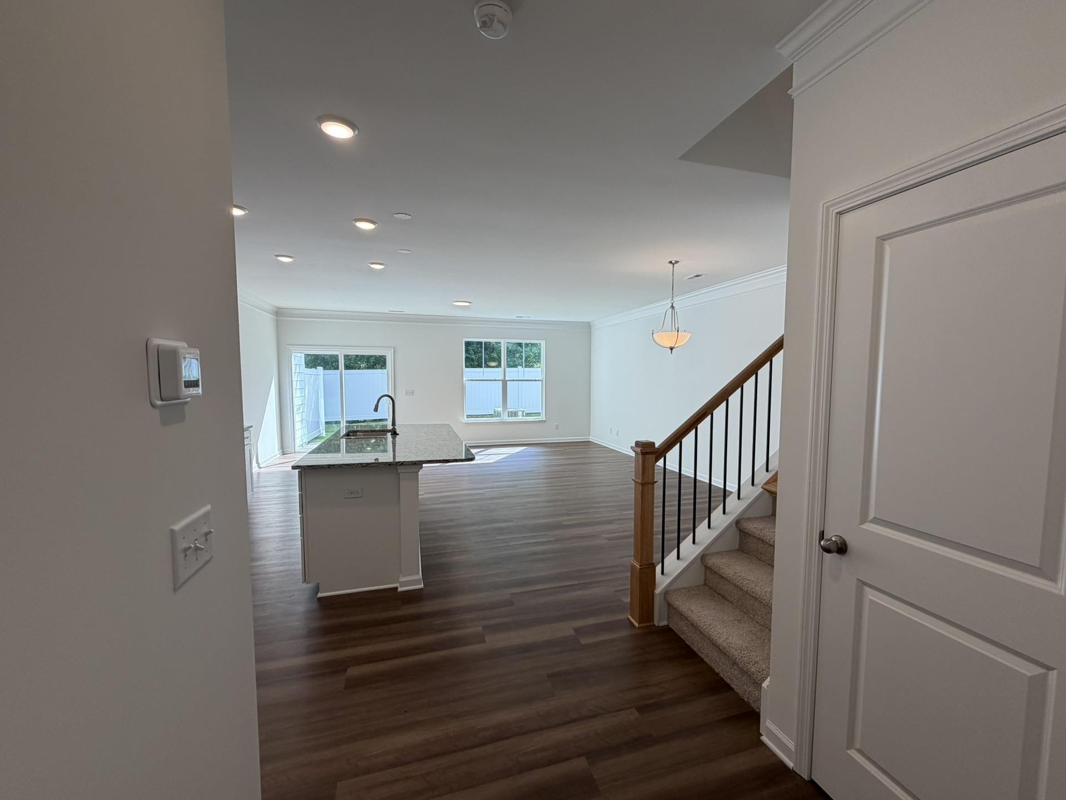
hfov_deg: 98.0
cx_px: 565
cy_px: 412
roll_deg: +0.1
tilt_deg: -3.1
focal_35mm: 15
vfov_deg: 81.7
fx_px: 462
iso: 64
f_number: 2.2
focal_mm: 2.22
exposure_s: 1/120
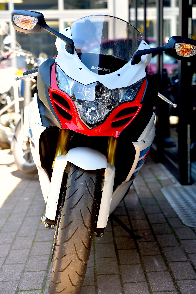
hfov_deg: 19.5
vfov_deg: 28.8
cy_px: 147
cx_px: 98
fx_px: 571
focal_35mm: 70
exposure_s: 1/60
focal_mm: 70
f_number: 4
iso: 100
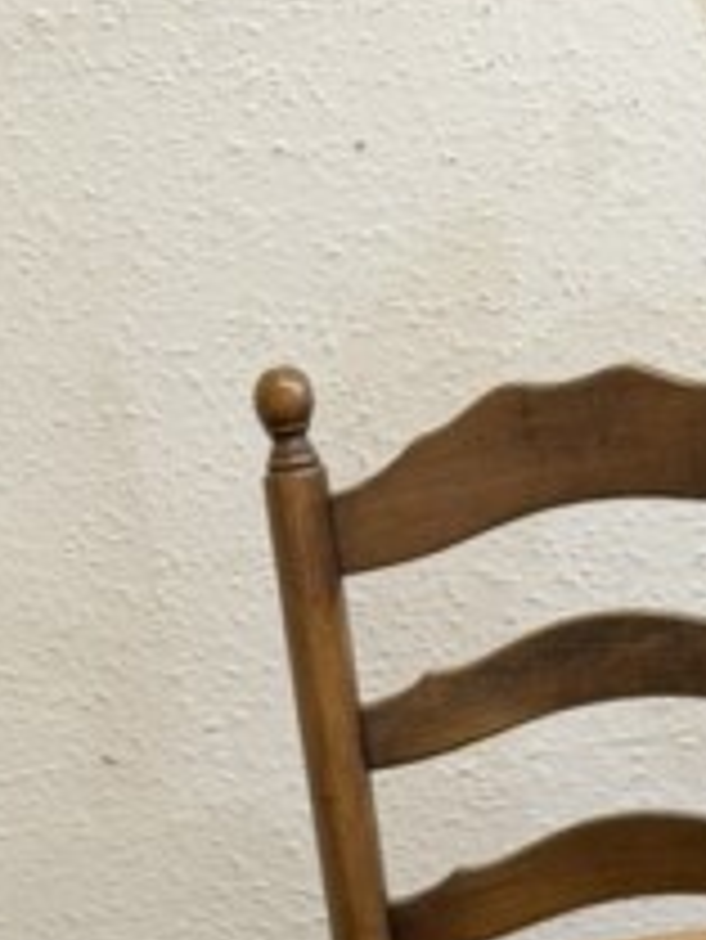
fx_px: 3749
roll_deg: +12.8
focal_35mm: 138
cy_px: 1956
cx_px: 243
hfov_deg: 10.7
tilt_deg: -34.4
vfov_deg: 12.4
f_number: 1.78
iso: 100
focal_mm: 6.76
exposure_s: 1/50
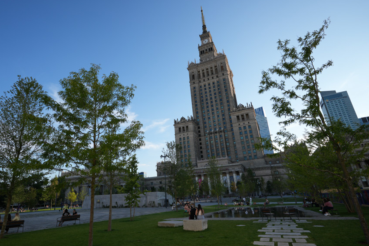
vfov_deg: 61.9
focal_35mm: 20
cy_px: 120
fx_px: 205
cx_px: 162
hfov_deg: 83.6
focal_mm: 16
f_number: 2.8
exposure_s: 1/1000
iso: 100
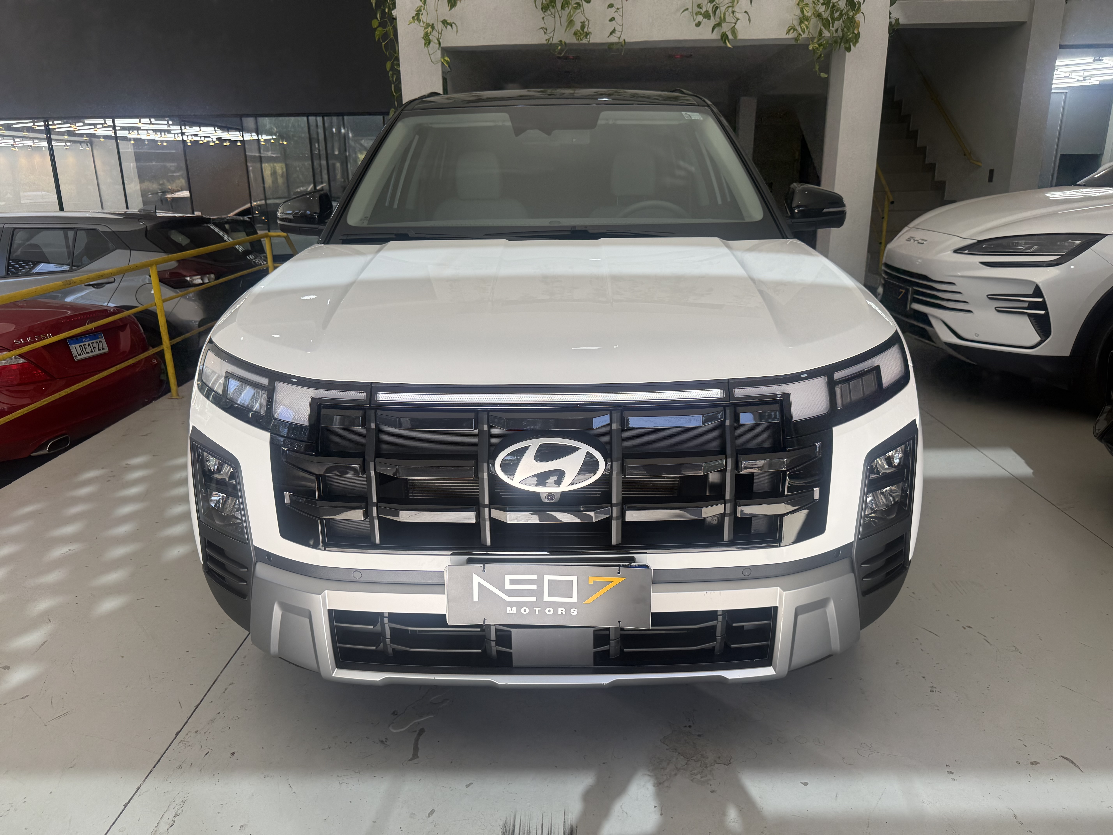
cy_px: 418
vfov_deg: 56.8
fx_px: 772
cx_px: 556
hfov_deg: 71.6
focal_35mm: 24
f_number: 1.78
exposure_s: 1/563
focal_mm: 6.76
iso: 80
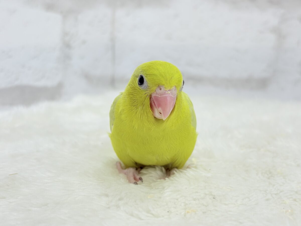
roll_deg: -1.2
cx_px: 150
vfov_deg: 28.0
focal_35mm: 52
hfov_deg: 36.8
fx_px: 452
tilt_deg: -11.1
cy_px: 113
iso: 50
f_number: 1.6
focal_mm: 5.96
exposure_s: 1/100
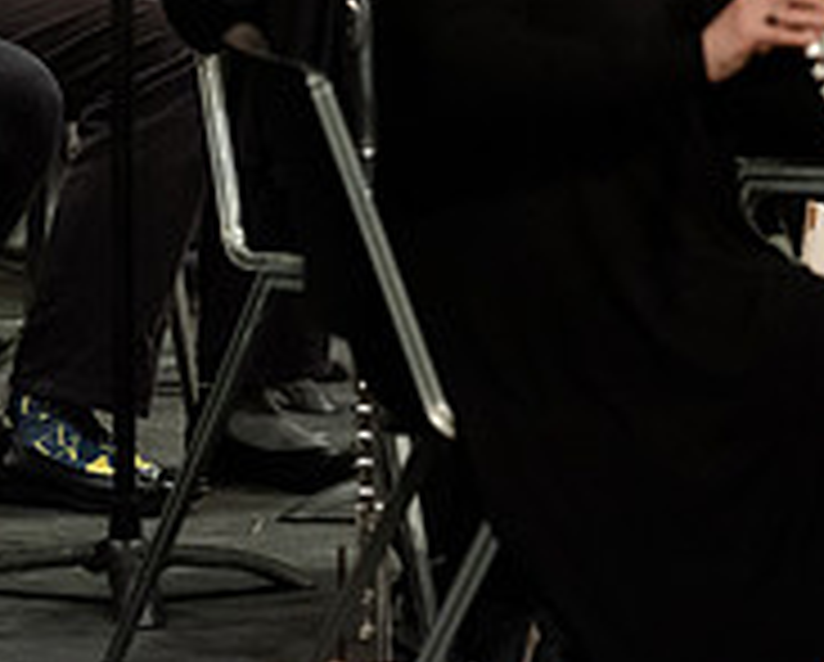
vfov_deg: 1.7
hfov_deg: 2.2
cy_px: -200
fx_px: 21764
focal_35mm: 891
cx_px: -257
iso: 4000
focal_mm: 300
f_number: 3.5
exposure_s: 1/320
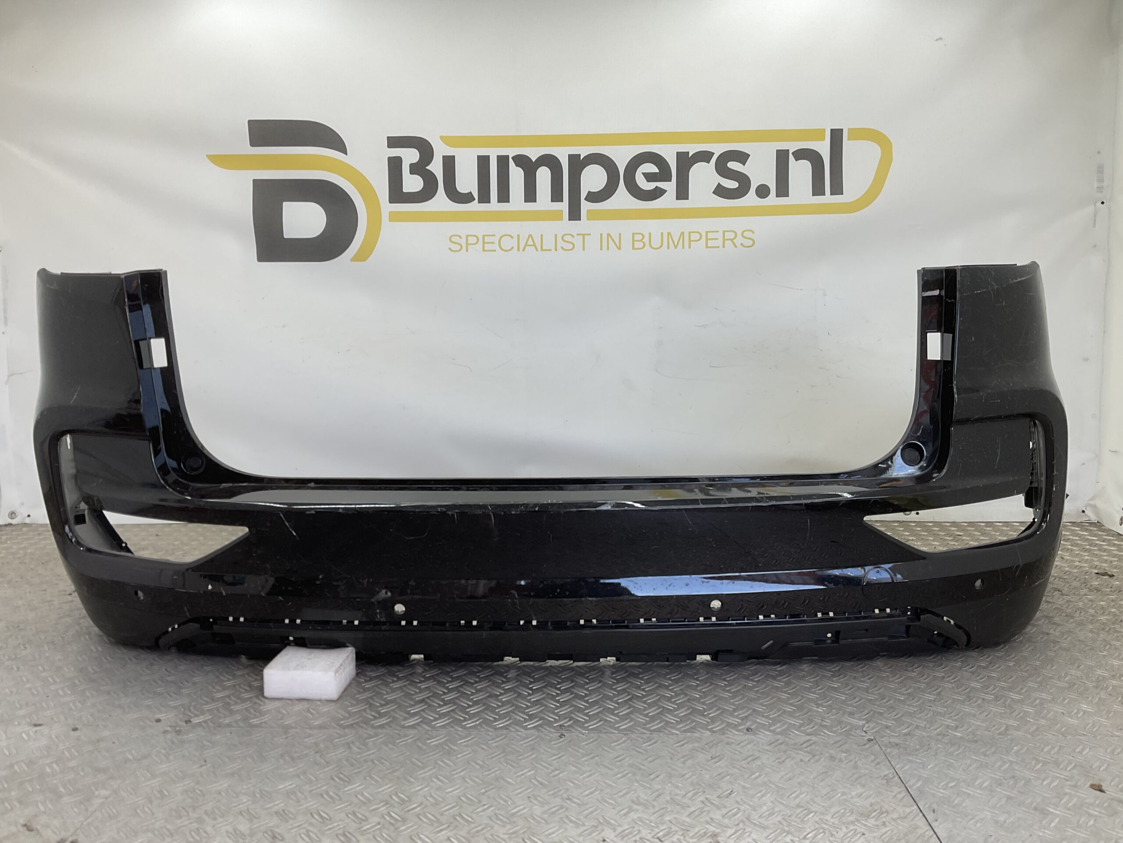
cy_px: 422
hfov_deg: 61.7
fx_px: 941
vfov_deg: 48.2
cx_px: 562
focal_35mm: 29
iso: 16
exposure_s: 1/125
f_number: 1.8
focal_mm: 3
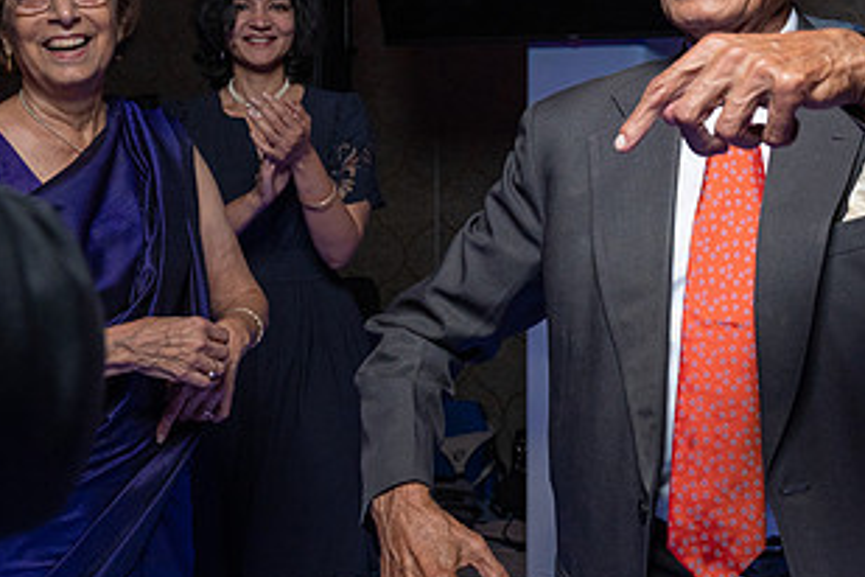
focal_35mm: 63
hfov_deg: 31.4
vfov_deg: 21.4
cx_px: 641
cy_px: 140
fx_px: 1514
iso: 2000
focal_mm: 29
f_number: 5.6
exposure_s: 1/200
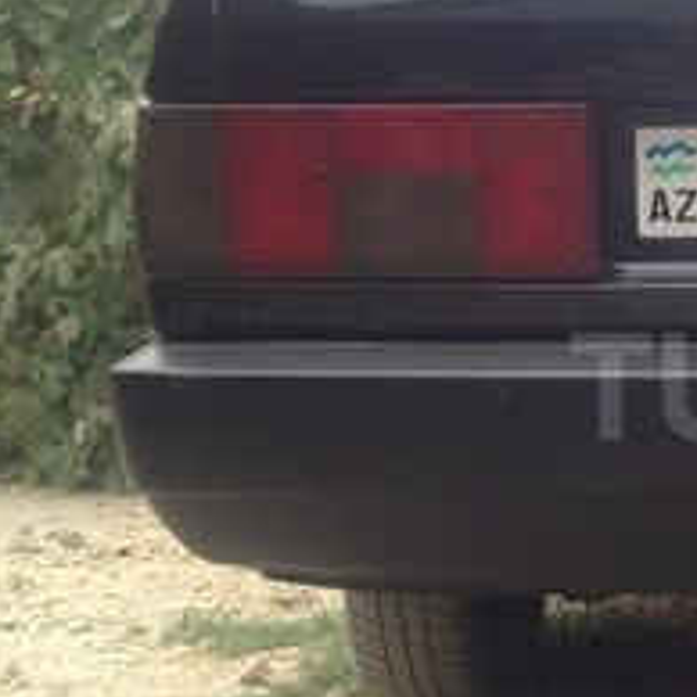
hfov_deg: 16.5
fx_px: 2255
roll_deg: -2.1
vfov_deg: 17.6
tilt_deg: -3.8
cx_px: 938
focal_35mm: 99
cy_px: 386
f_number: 2.4
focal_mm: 4.12
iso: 50
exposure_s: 1/359
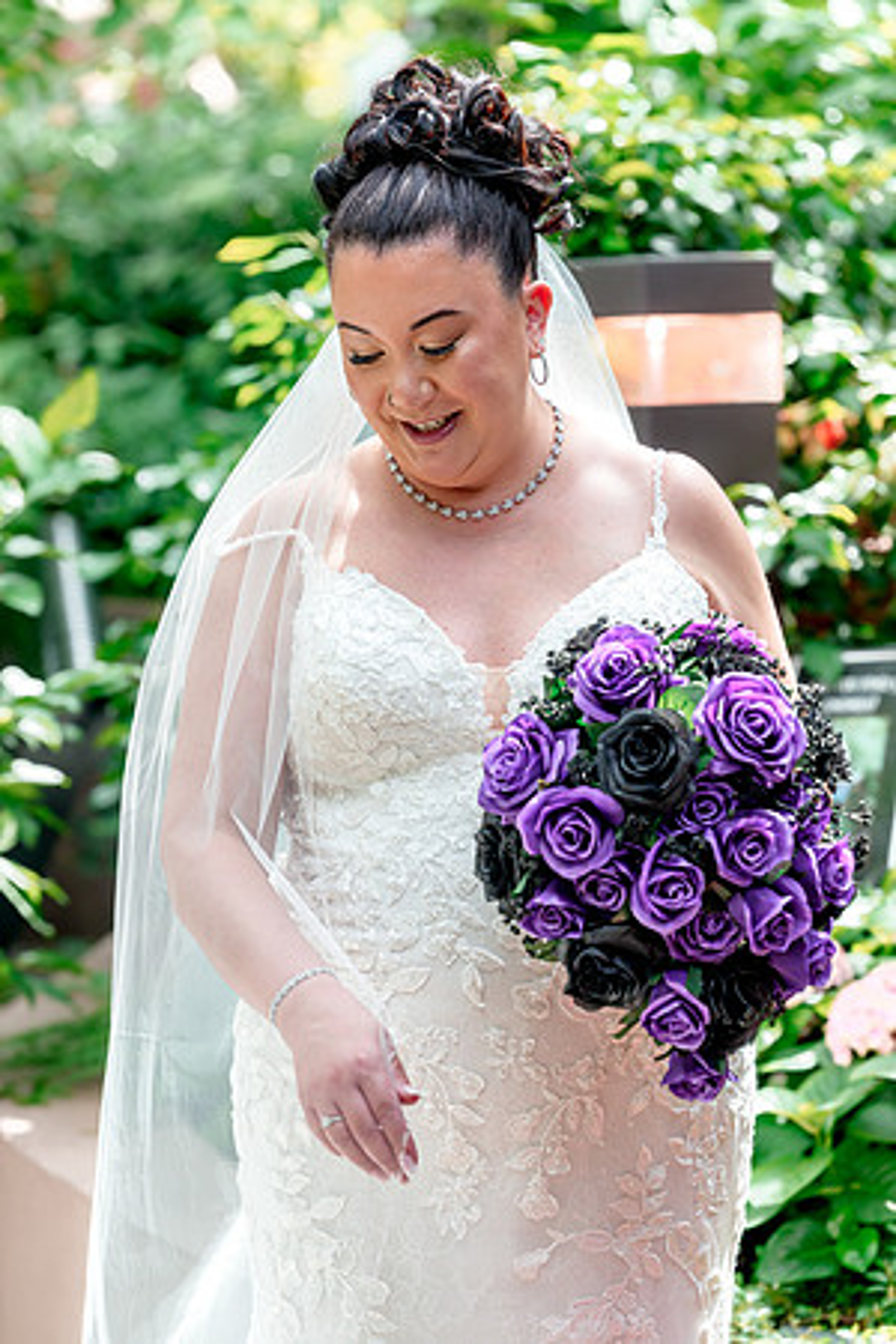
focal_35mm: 135
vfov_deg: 15.2
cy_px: 672
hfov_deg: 10.2
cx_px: 448
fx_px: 5040
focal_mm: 135
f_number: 3.5
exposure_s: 1/640
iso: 640
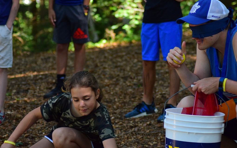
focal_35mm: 162
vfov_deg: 8.1
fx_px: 1043
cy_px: 76
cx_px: 119
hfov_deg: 13.0
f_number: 4
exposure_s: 1/640
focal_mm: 105
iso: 3200
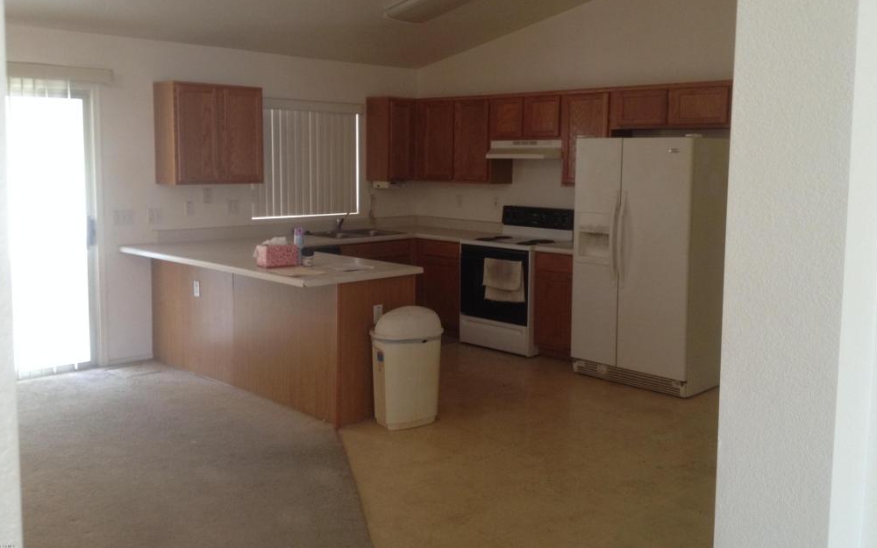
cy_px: 231
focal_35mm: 38
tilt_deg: -6.6
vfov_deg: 33.5
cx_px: 441
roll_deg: -3.2
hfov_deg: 51.5
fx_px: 908
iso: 125
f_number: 2.4
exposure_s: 1/20
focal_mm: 4.28
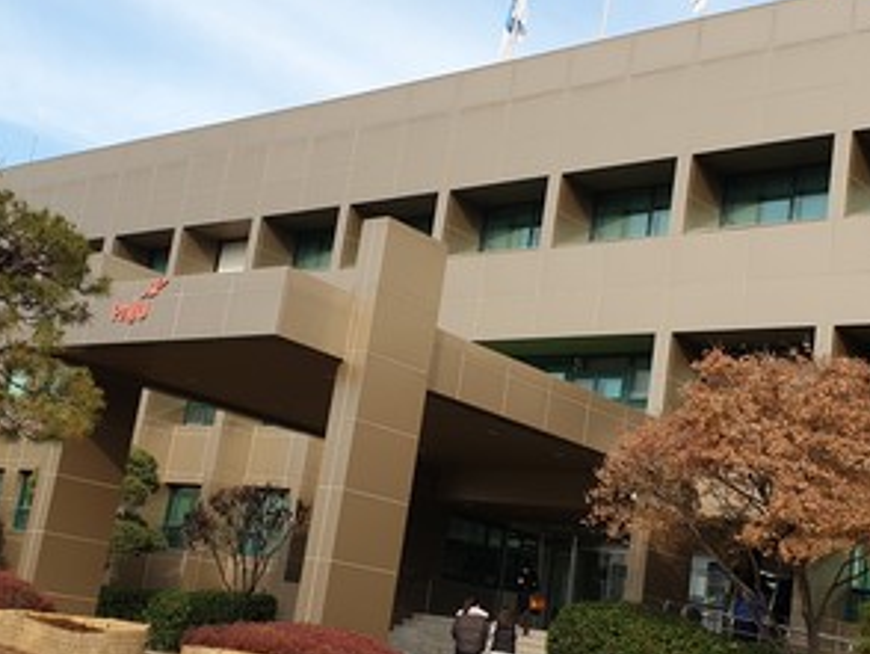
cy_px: 346
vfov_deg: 27.6
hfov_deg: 36.1
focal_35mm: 53
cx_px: 405
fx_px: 1333
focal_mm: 4.3
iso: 50
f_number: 2.4
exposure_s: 1/781
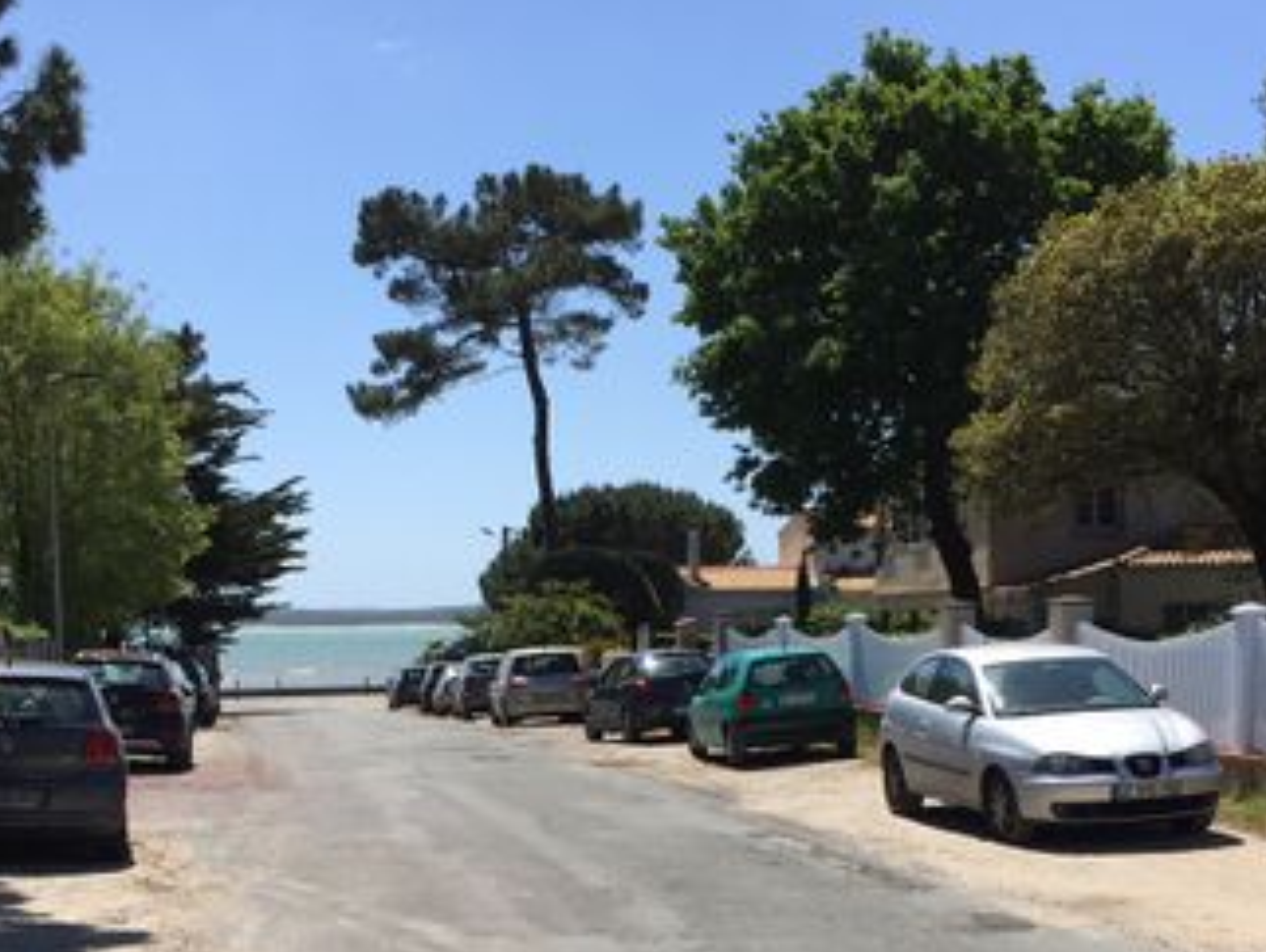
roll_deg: +0.6
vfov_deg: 26.4
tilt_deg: -5.7
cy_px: 806
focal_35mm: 54
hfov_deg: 35.5
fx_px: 1976
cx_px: 574
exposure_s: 1/2475
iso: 32
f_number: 2.2
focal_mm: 4.15
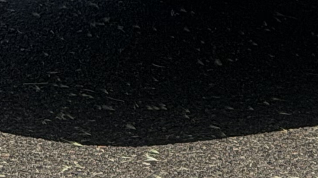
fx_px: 2419
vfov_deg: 4.1
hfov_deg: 7.3
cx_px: 576
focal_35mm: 287
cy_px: -288
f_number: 1.78
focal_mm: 6.76
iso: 80
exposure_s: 1/9901
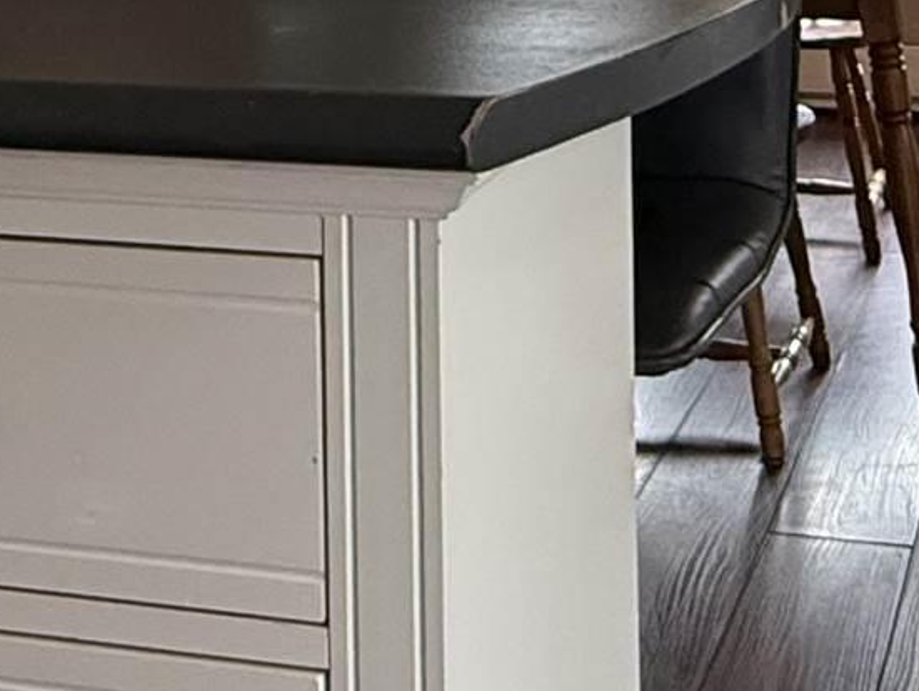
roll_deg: +0.8
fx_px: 2072
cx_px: 562
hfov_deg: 24.9
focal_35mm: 78
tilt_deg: -0.9
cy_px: -270
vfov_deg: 17.4
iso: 250
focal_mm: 2.22
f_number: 2.2
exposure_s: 1/120
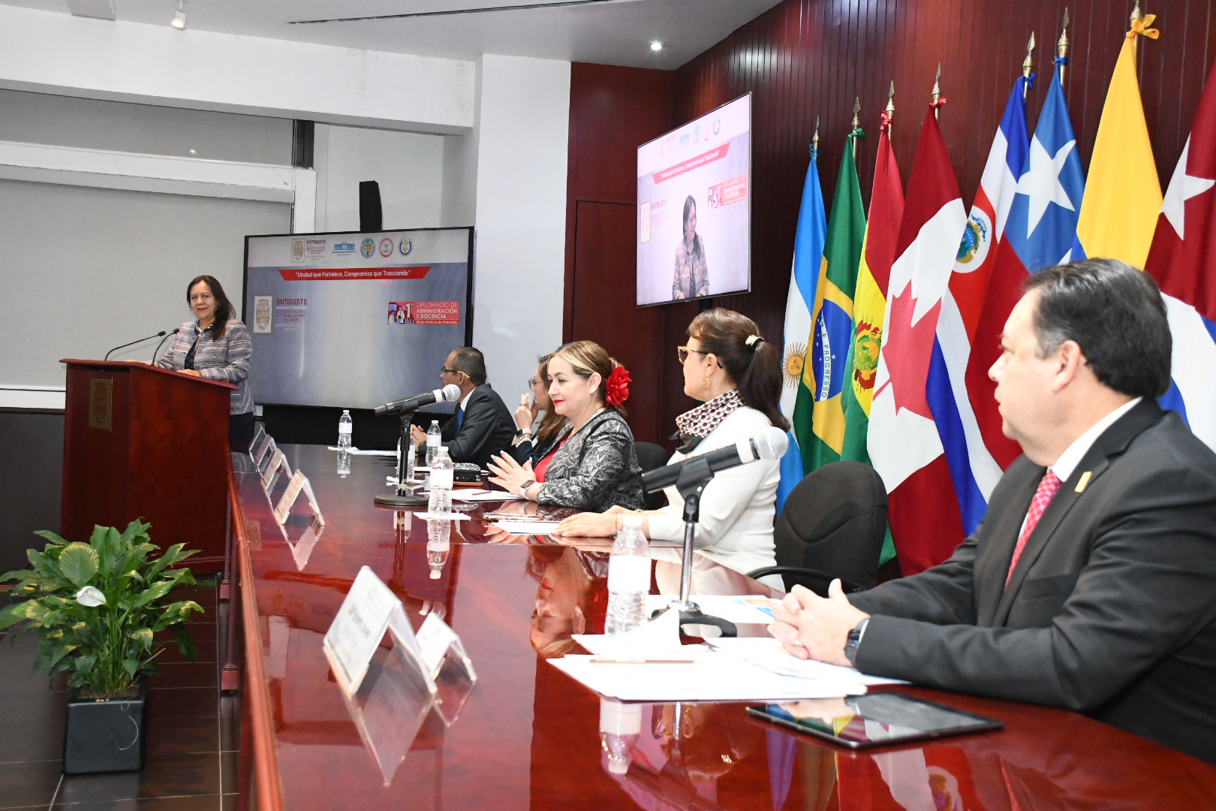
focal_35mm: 39
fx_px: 1317
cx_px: 608
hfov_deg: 49.6
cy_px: 406
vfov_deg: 34.2
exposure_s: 1/125
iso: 5000
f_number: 5.6
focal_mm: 26
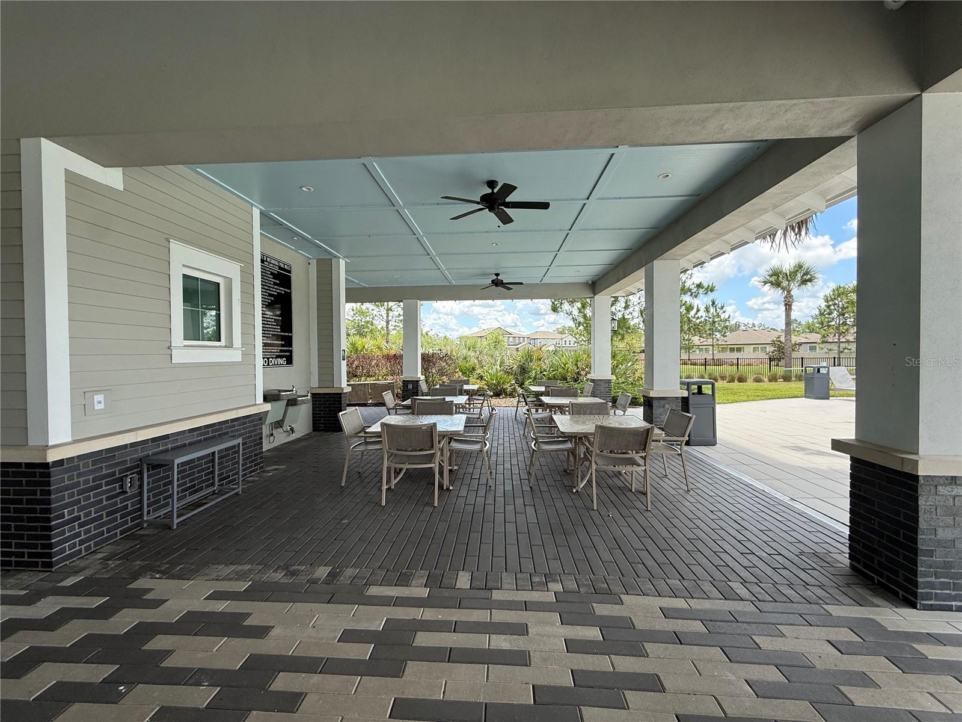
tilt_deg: +1.4
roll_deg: +0.3
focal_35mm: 14
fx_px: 389
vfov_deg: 85.7
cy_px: 361
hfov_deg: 102.1
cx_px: 481
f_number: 2.2
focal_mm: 2.22
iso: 64
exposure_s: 1/545
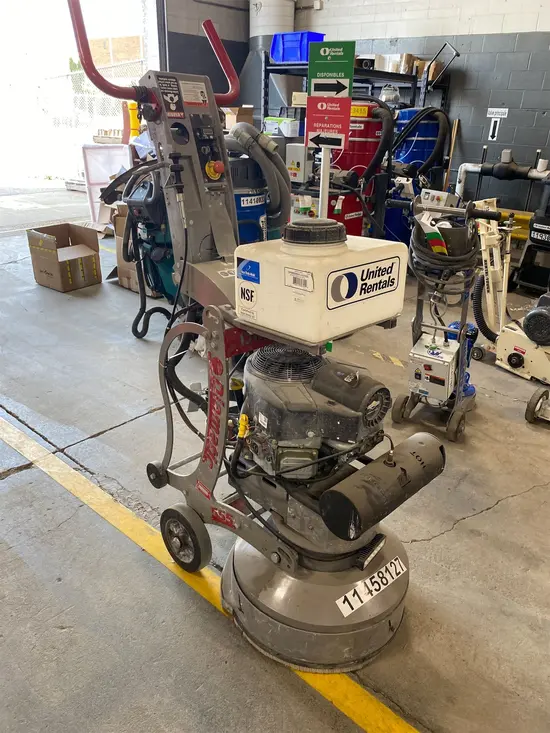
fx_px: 551
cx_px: 275
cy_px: 366
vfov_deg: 67.3
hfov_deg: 53.1
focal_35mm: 26
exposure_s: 1/106
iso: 125
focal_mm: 4.25
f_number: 1.8
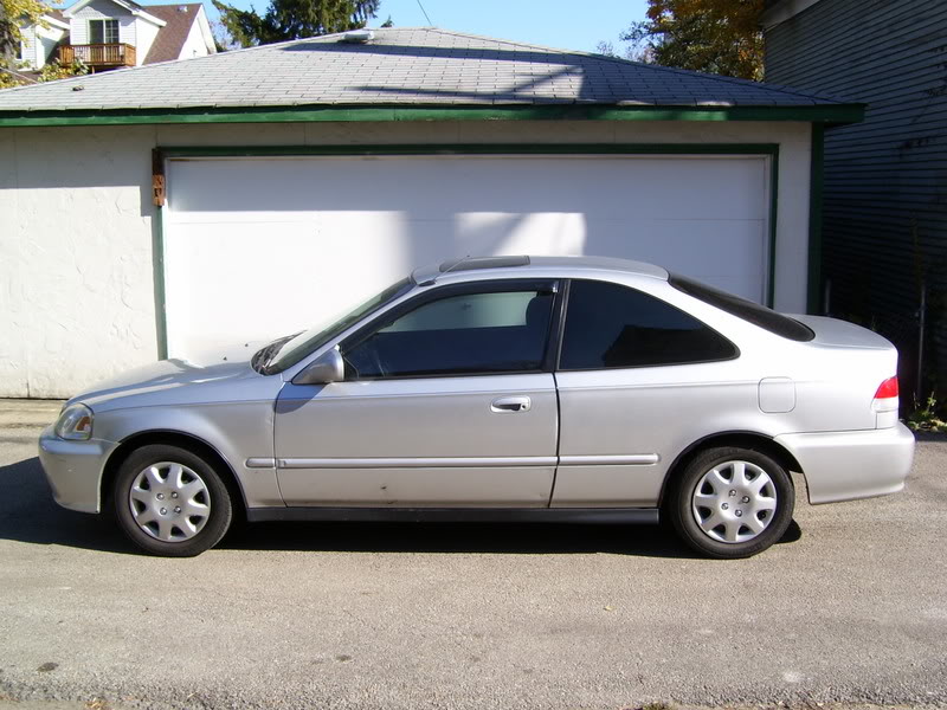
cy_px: 355
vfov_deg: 39.7
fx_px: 985
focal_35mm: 36
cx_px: 474
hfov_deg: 51.4
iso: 80
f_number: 4.8
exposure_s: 1/350
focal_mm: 6
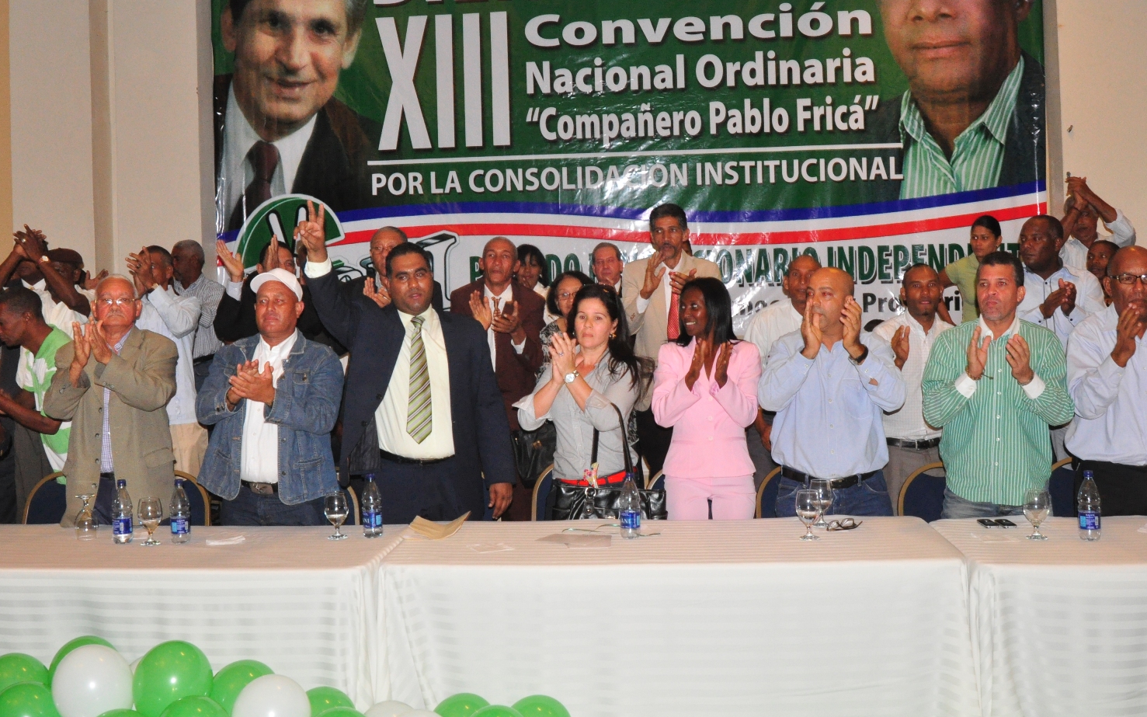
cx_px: 554
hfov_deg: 50.4
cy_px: 309
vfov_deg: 32.7
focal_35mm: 39
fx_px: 1219
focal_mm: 22
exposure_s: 1/40
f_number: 10
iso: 1600
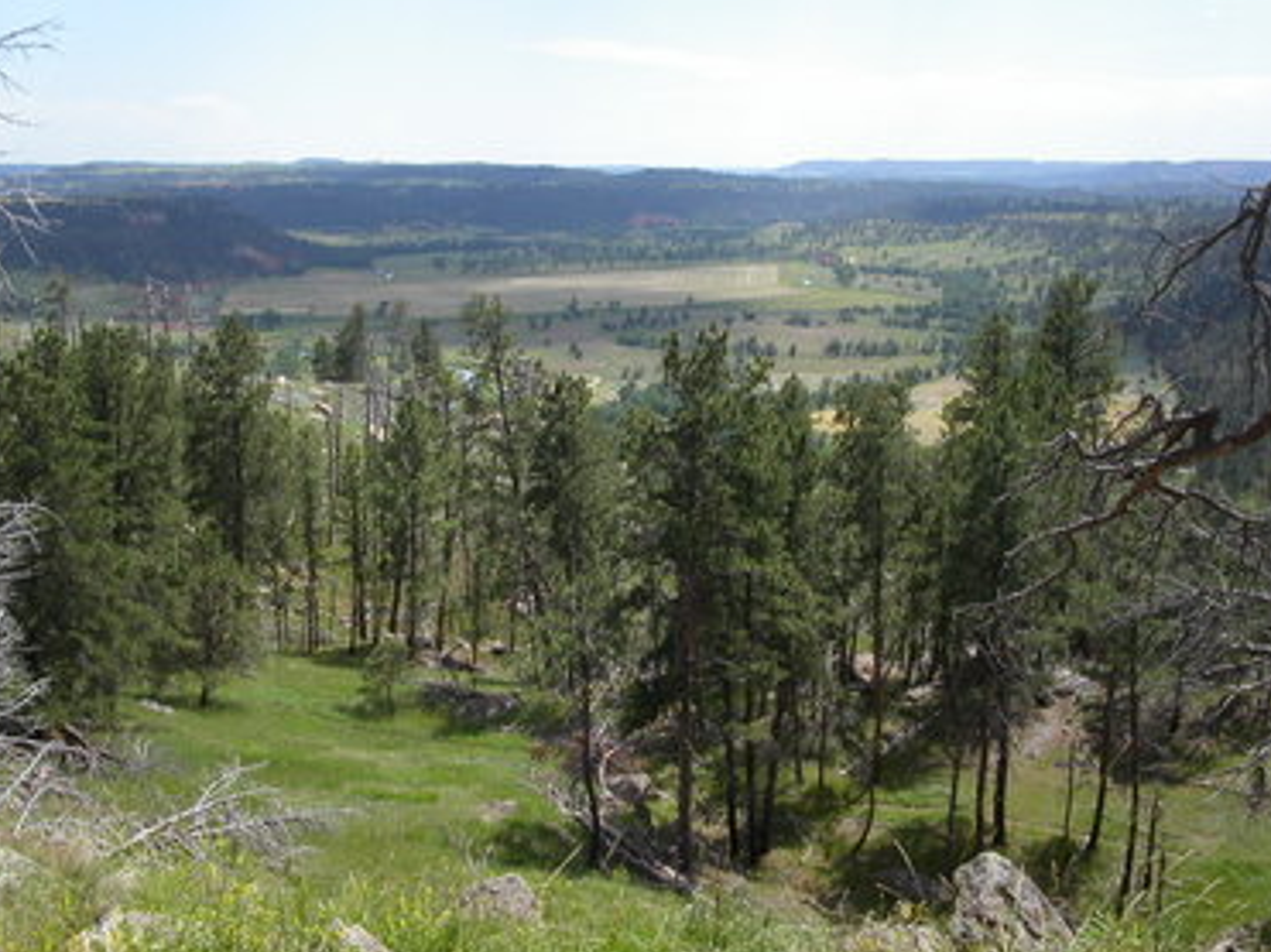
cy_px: 486
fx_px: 1505
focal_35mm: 41
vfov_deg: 35.1
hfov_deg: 45.8
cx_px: 641
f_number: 8
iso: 100
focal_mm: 7.8
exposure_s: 1/250
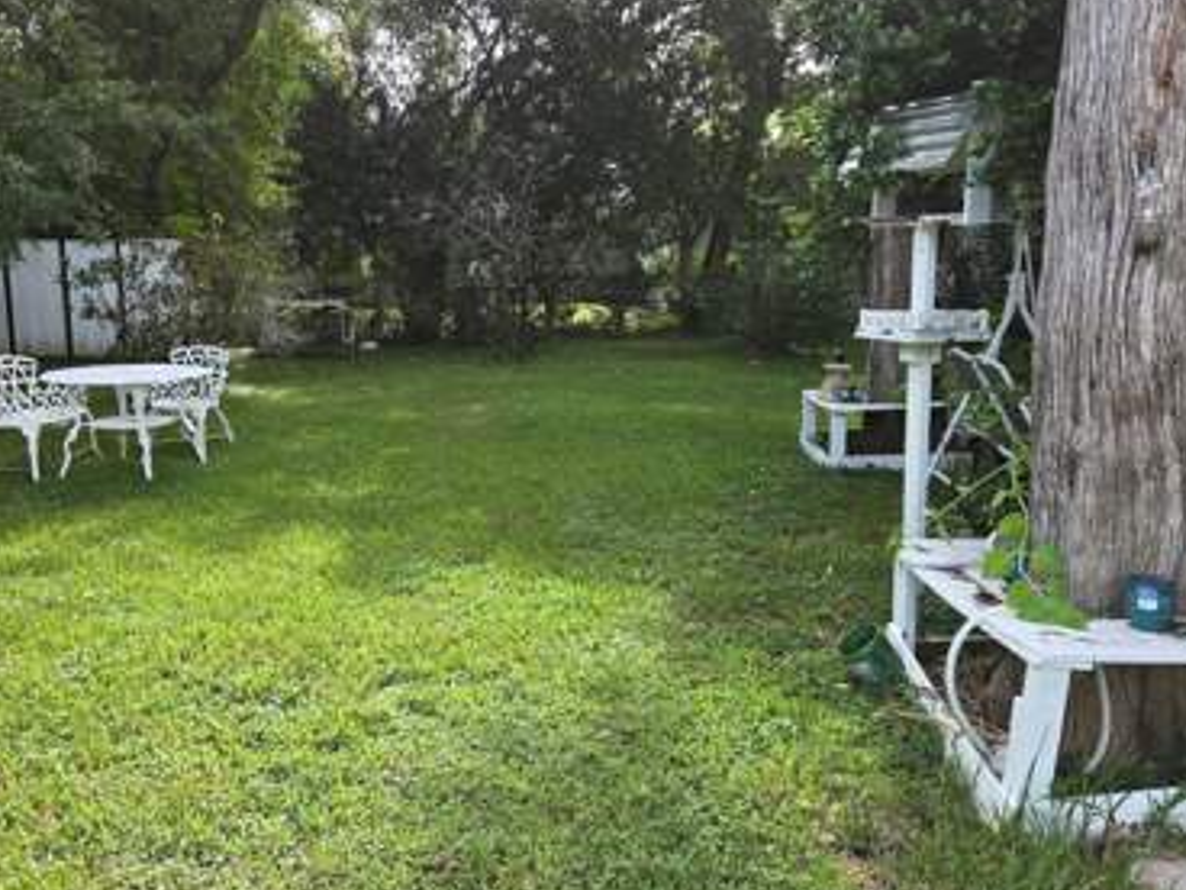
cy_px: 455
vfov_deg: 46.8
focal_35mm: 30
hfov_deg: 60.0
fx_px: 1028
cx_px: 590
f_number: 1.8
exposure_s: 1/816
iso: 80
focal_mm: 5.4
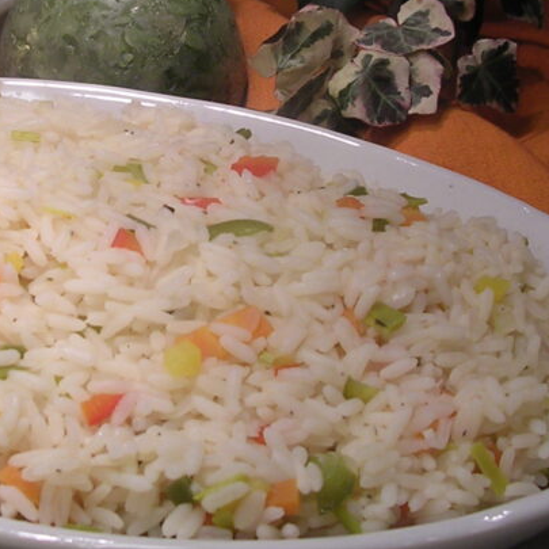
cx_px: 169
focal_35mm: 85
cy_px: 110
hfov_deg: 20.3
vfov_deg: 20.2
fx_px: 1525
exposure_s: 1/52.5
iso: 100
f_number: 2.8
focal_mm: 5.8
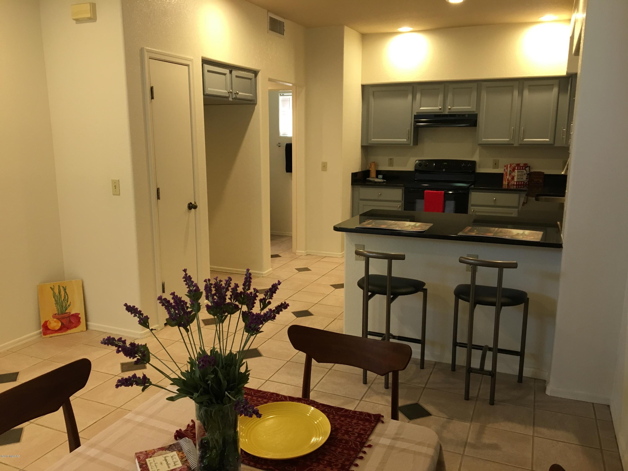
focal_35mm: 29
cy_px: 236
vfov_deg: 48.2
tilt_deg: -10.5
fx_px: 526
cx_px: 314
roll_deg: -0.4
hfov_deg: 61.7
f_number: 2.2
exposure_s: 1/30
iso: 100
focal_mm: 4.15
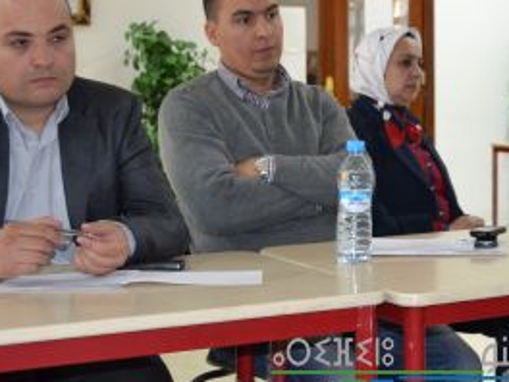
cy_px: 118
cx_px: 424
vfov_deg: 19.1
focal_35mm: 77
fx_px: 1132
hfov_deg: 24.8
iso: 1800
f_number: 3.8
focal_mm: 22
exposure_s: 1/60
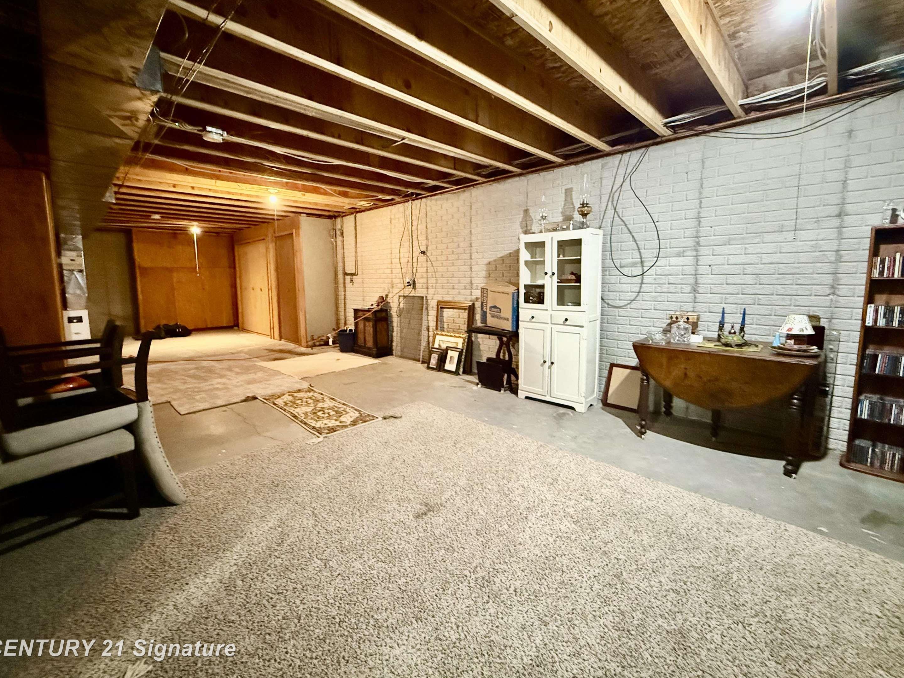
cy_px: 322
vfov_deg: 81.7
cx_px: 443
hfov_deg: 98.2
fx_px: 392
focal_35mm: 15
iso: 1250
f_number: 2.2
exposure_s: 1/60
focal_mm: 2.22
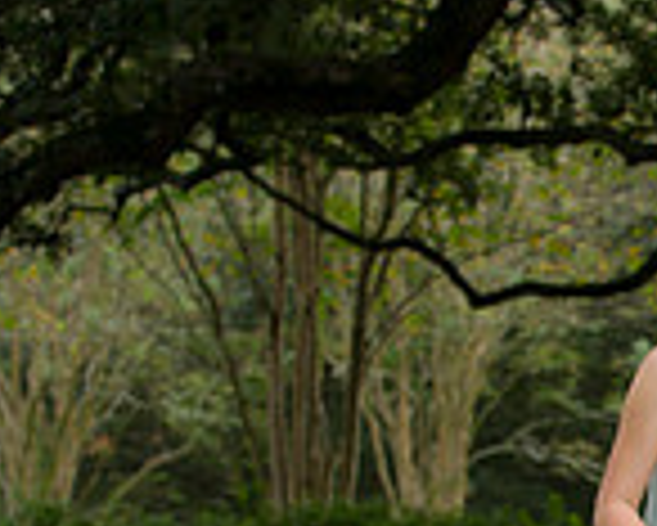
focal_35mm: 290
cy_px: 575
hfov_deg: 6.6
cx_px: 873
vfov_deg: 5.3
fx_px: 5643
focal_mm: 78
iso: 400
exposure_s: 1/250
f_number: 3.5
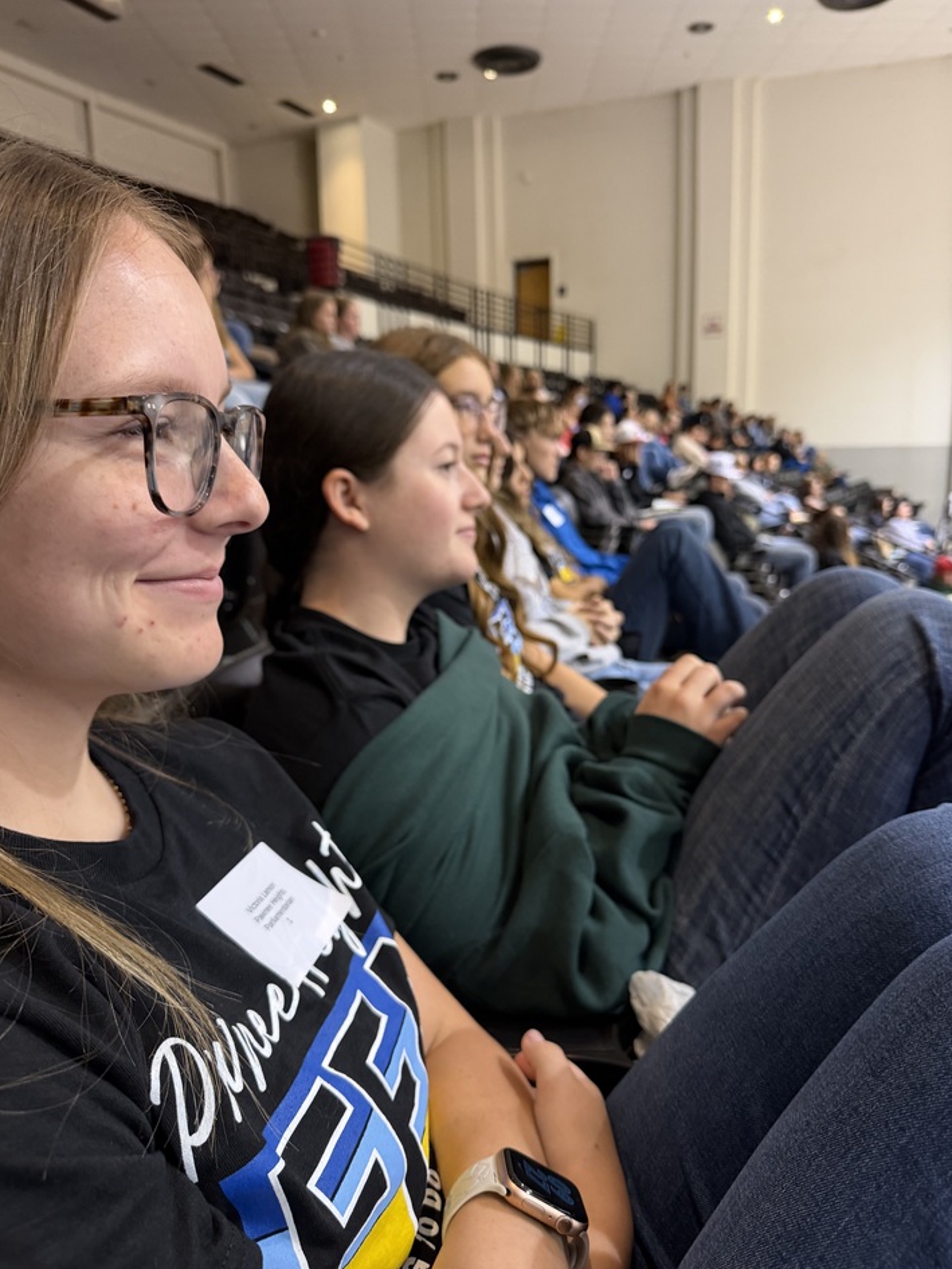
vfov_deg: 67.3
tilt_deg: -11.6
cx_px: 499
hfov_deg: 53.1
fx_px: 953
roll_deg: +1.6
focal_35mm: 26
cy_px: 645
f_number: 1.78
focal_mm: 6.76
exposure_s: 1/60
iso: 400
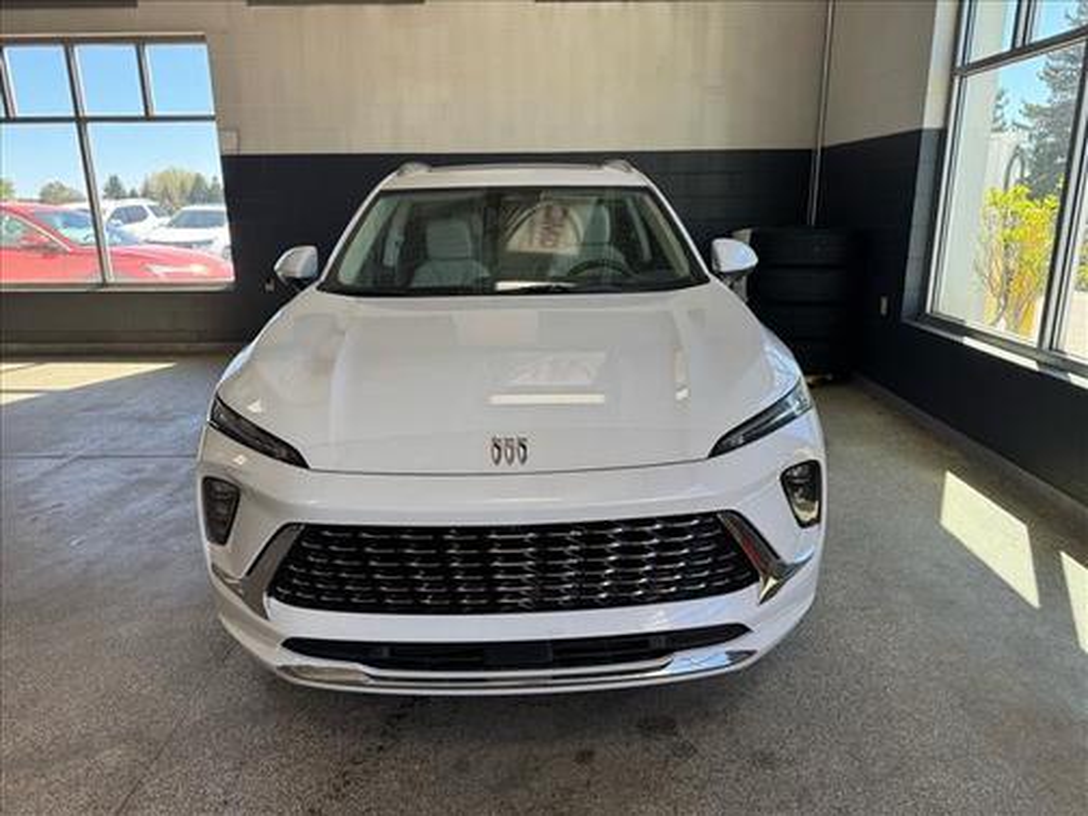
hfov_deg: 71.6
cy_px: 408
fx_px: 754
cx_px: 544
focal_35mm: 24
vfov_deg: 56.8
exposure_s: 1/257
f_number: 1.78
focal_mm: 6.76
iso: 64
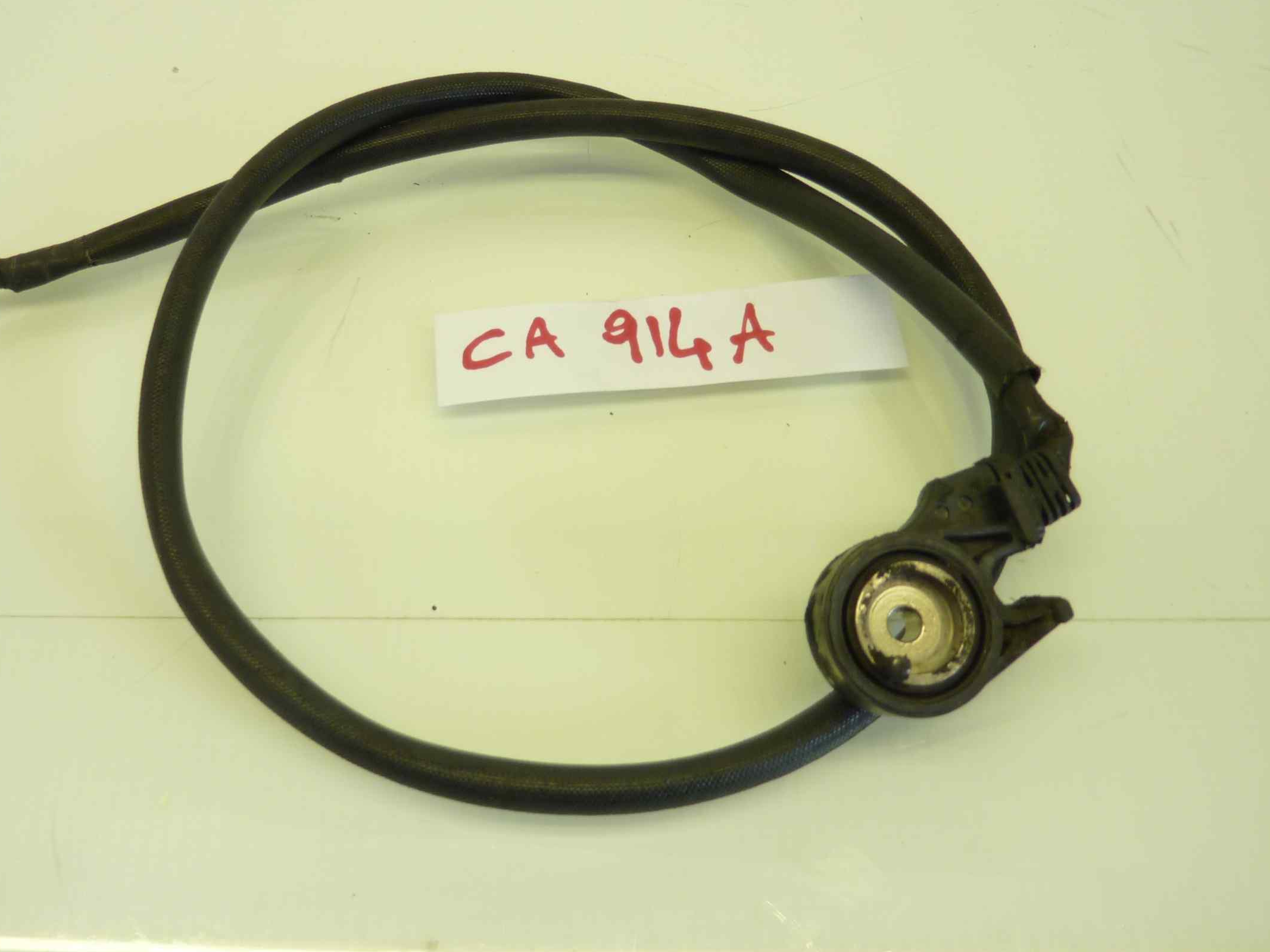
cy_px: 444
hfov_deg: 59.6
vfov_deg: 46.8
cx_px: 525
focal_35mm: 30
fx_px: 1101
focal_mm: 4.1
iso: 80
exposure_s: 1/40
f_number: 3.3
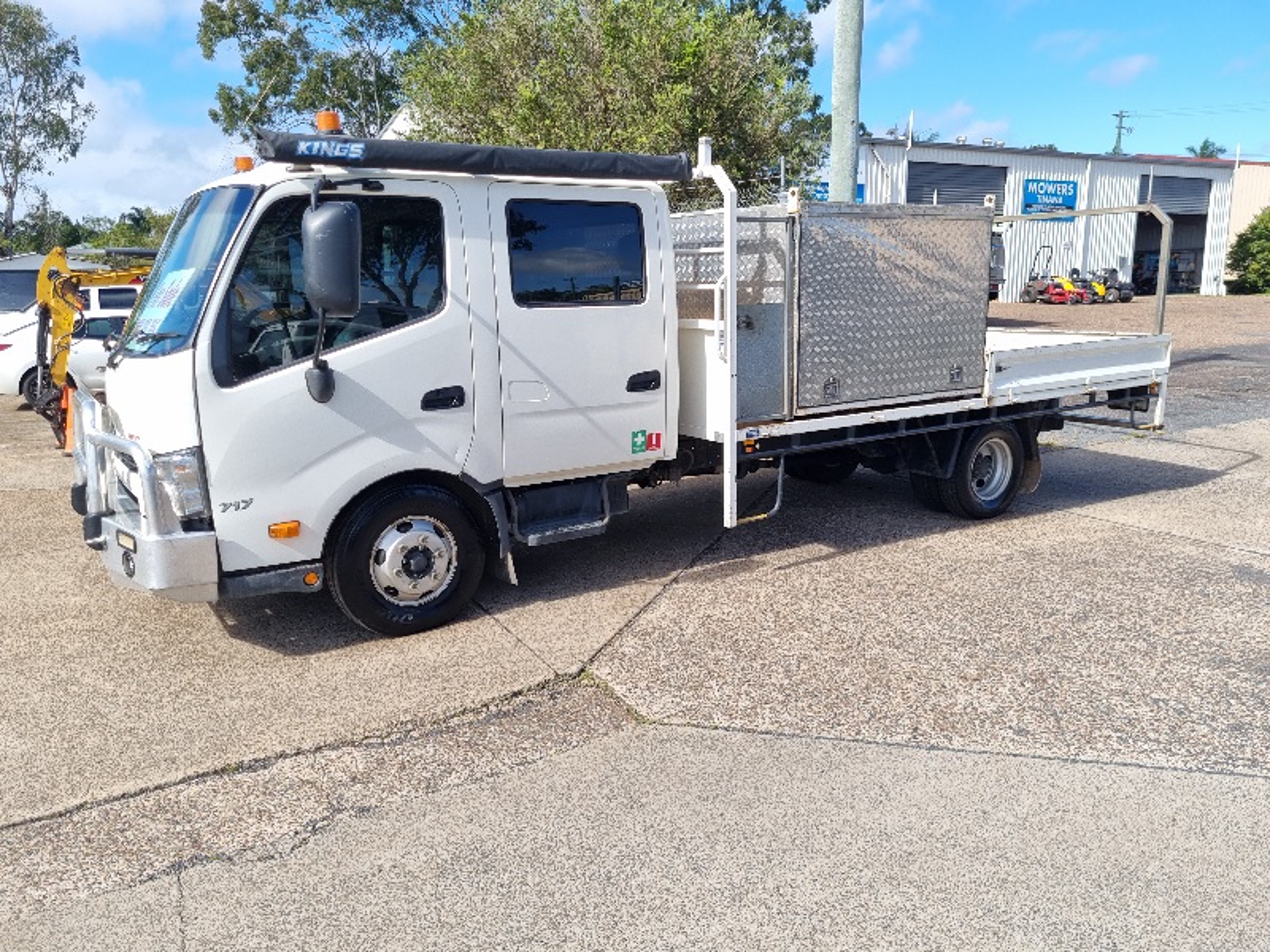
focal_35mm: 26
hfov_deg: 67.3
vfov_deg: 53.1
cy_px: 476
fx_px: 954
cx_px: 635
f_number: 1.8
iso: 50
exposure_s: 1/2000
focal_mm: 5.4
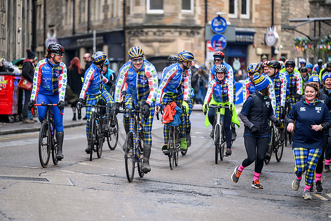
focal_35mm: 175
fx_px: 1609
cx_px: 166
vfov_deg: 7.9
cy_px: 110
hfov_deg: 11.7
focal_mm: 175
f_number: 2.8
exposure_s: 1/800
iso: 1600
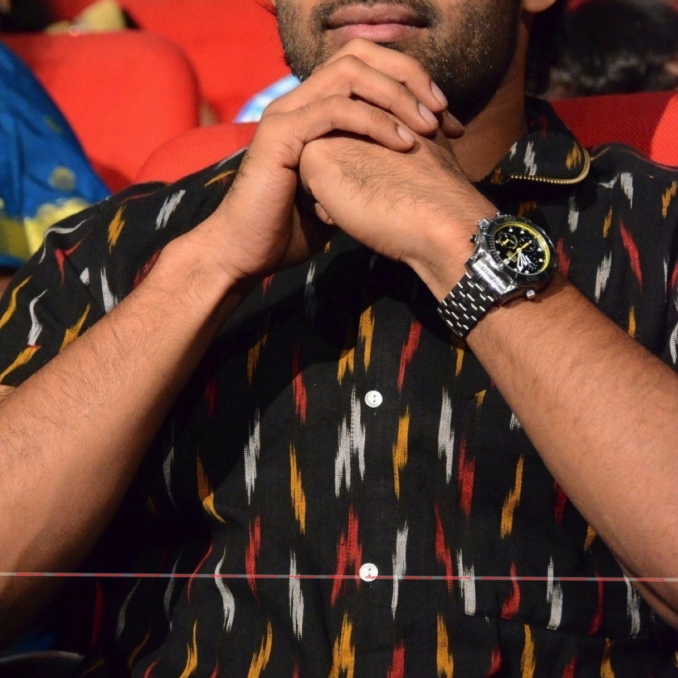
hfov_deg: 8.6
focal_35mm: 203
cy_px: 167
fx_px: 4490
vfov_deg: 8.6
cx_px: 340
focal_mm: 105
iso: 8000
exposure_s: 1/100
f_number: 6.3
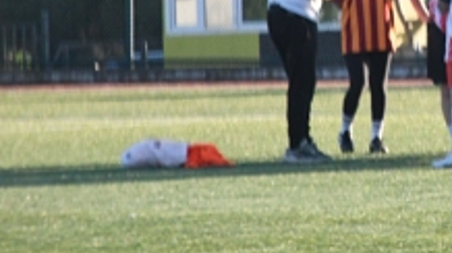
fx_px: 7745
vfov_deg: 1.9
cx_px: 516
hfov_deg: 3.3
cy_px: -74
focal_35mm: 647
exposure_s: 1/1600
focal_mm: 140
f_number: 5.6
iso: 3200
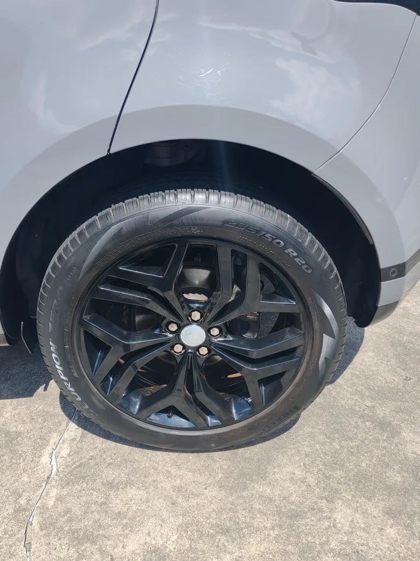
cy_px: 280
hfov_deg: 46.8
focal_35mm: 30
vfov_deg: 60.0
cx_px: 210
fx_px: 485
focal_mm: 5.52
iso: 50
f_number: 1.95
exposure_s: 1/1500
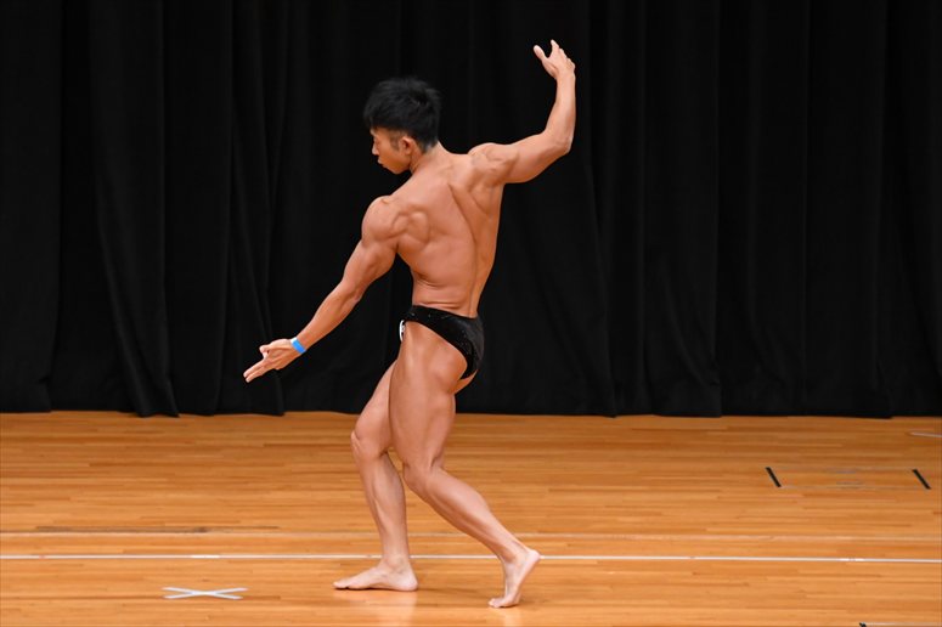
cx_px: 471
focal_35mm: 300
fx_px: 7846
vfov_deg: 4.6
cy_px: 314
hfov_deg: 6.9
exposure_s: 1/400
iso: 3200
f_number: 5.6
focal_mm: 200
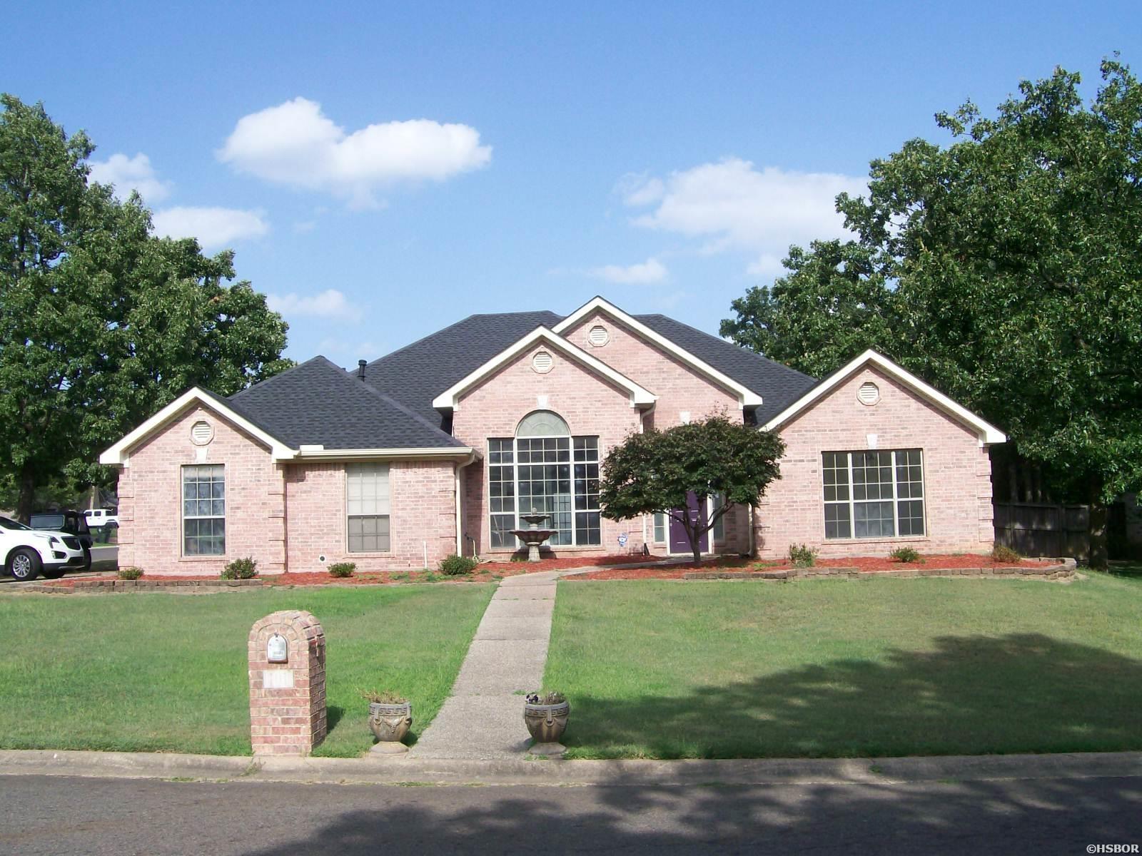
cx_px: 571
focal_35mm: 36
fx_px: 1188
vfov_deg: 39.7
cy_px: 428
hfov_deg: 51.4
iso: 80
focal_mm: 6
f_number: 4.8
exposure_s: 1/667
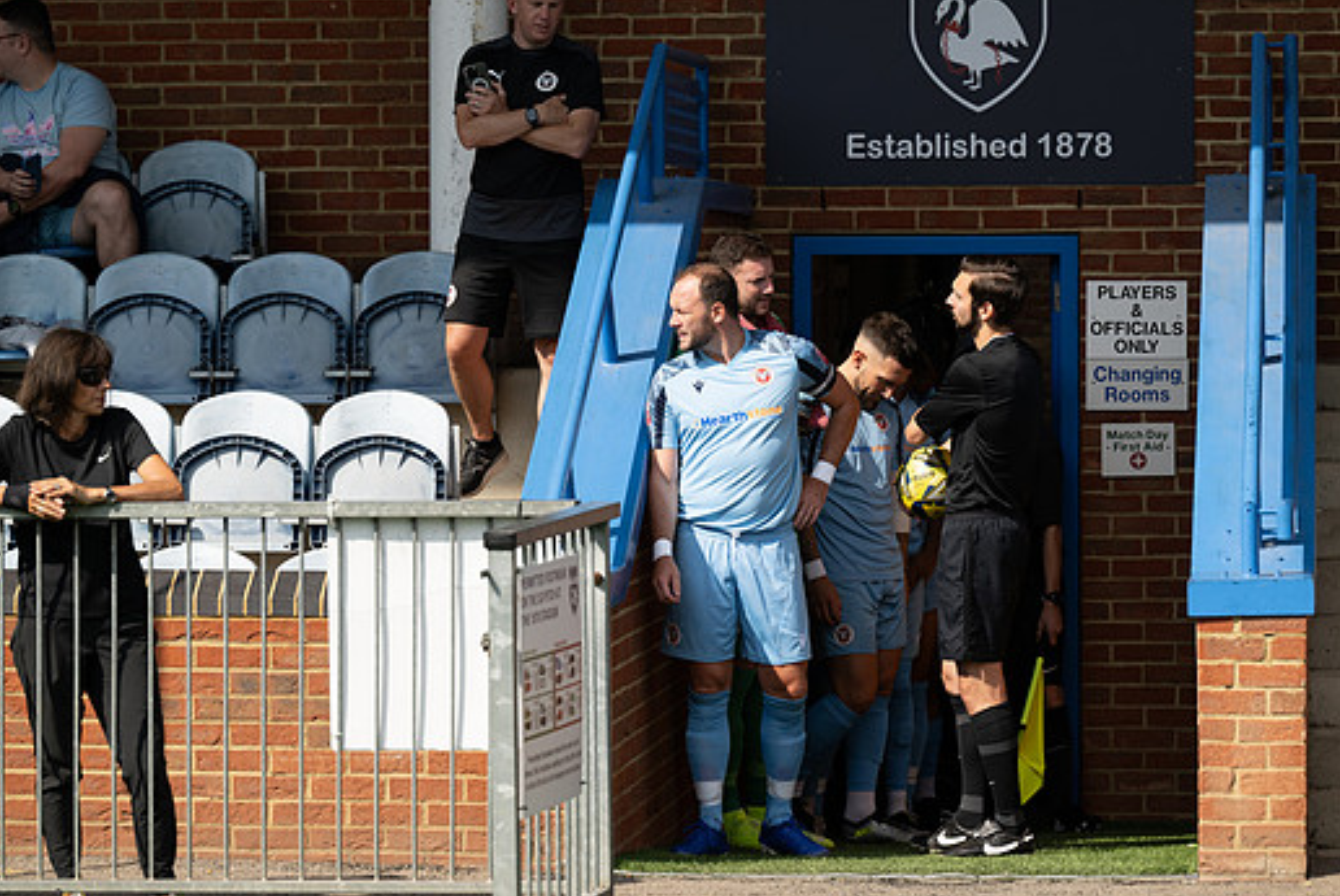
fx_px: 5439
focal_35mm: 146
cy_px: 466
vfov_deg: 9.4
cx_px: 667
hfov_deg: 14.0
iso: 200
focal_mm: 130
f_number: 4
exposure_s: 1/2000
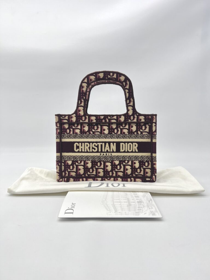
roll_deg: -0.1
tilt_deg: -8.3
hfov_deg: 53.1
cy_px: 140
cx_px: 105
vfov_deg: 67.3
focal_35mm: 26
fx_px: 210
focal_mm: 5.7
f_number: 1.5
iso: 32
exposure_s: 1/139
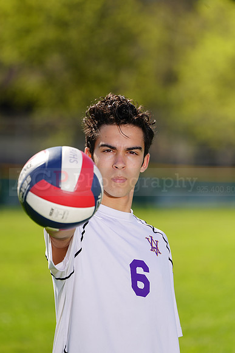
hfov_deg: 3.9
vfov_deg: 5.8
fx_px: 3474
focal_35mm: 355
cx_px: 118
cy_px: 176
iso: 64
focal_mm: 355
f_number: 7.1
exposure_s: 1/200
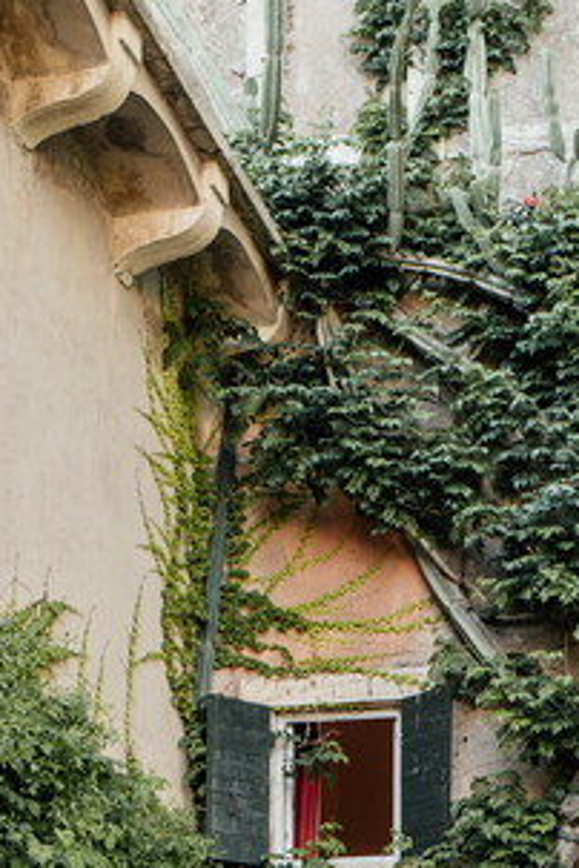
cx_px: 453
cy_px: 1054
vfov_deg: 18.9
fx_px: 2461
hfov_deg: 13.4
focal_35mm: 102
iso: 200
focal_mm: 35
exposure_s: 1/400
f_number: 3.2
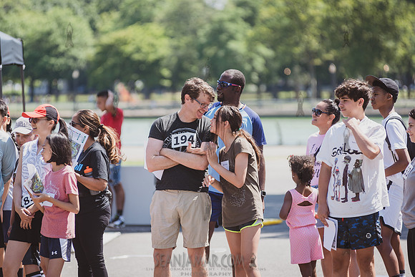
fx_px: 2306
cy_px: 138
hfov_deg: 10.3
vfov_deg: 6.9
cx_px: 208
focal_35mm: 200
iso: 200
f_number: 4
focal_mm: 200
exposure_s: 1/800
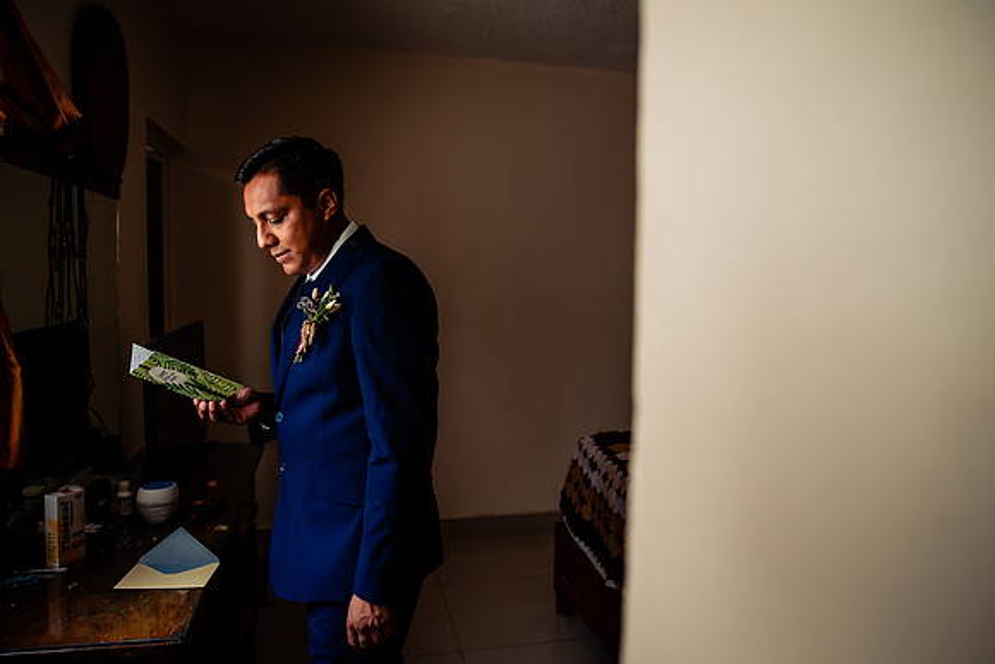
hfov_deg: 73.3
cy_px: 332
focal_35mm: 24
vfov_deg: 52.8
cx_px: 498
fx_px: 668
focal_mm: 24
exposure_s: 1/200
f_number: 3.2
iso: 400
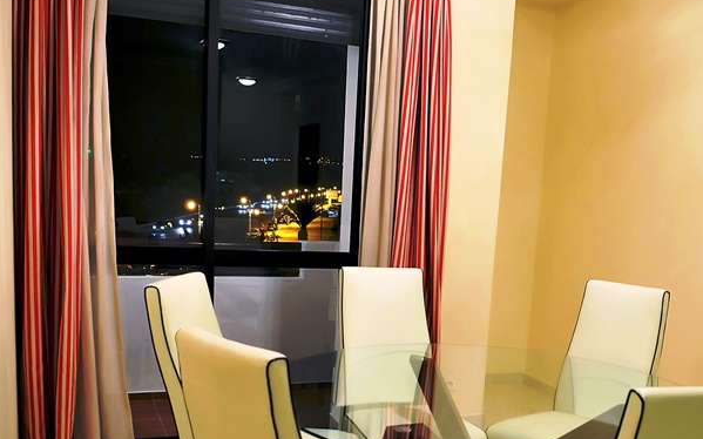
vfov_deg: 16.6
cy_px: 315
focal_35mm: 78
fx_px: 1494
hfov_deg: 26.4
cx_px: 435
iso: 1000
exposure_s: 1/20
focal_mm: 34
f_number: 3.5
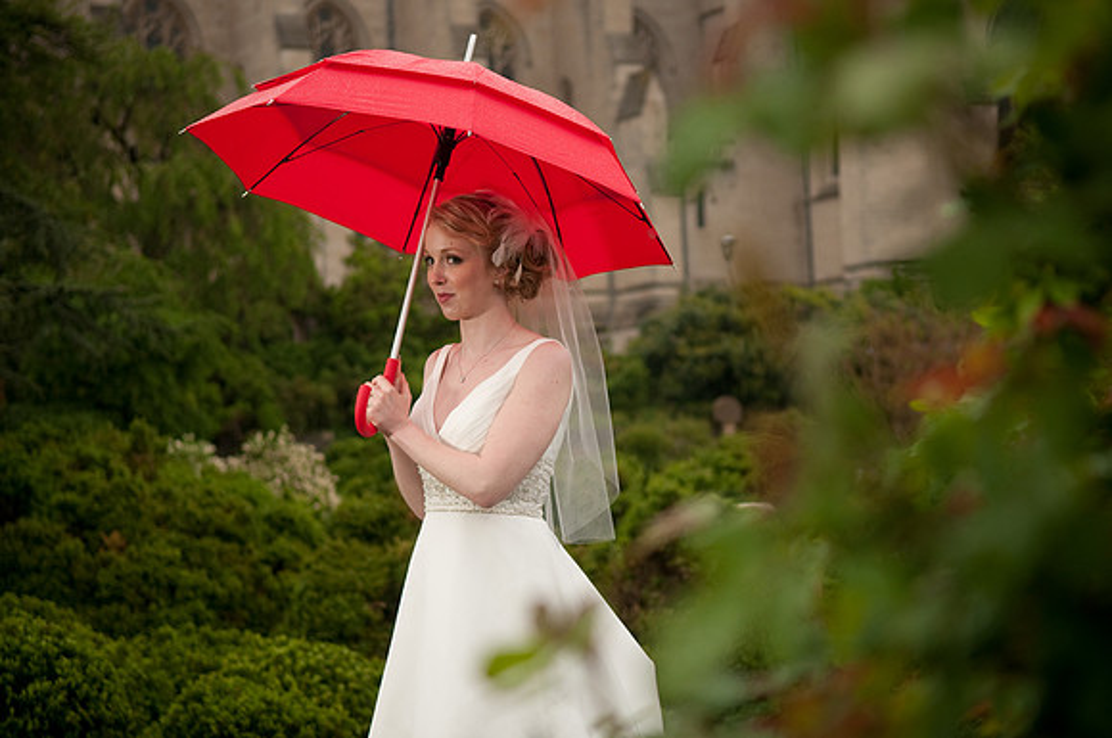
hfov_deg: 24.6
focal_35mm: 82
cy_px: 369
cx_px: 556
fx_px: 2545
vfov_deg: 16.5
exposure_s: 1/250
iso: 200
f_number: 2.8
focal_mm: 55
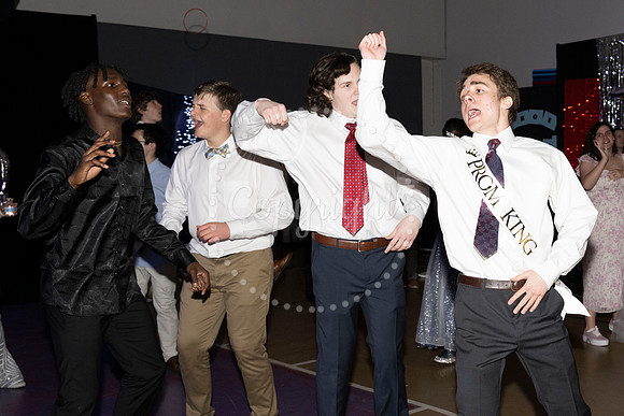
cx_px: 444
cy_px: 225
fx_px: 829
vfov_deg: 28.2
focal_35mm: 48
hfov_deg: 40.4
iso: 1250
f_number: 5.6
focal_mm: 33
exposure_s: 1/100
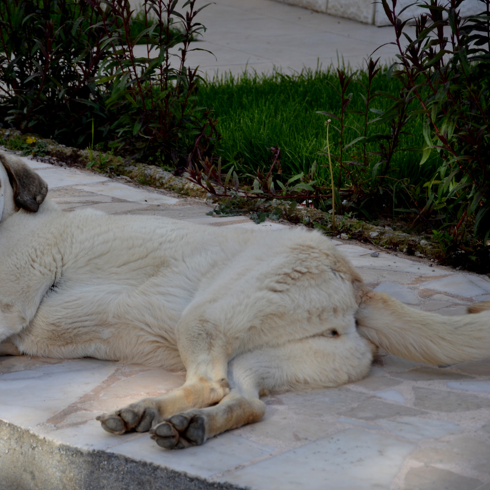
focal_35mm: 154
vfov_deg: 11.3
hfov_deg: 11.3
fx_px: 2466
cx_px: 130
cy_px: 244
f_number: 7.1
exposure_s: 1/200
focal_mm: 80
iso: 100
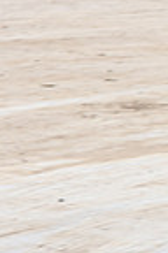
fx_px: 9890
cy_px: 62
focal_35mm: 1413
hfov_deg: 1.0
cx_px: 558
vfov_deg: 1.5
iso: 125
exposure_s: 1/125
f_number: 9
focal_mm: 200
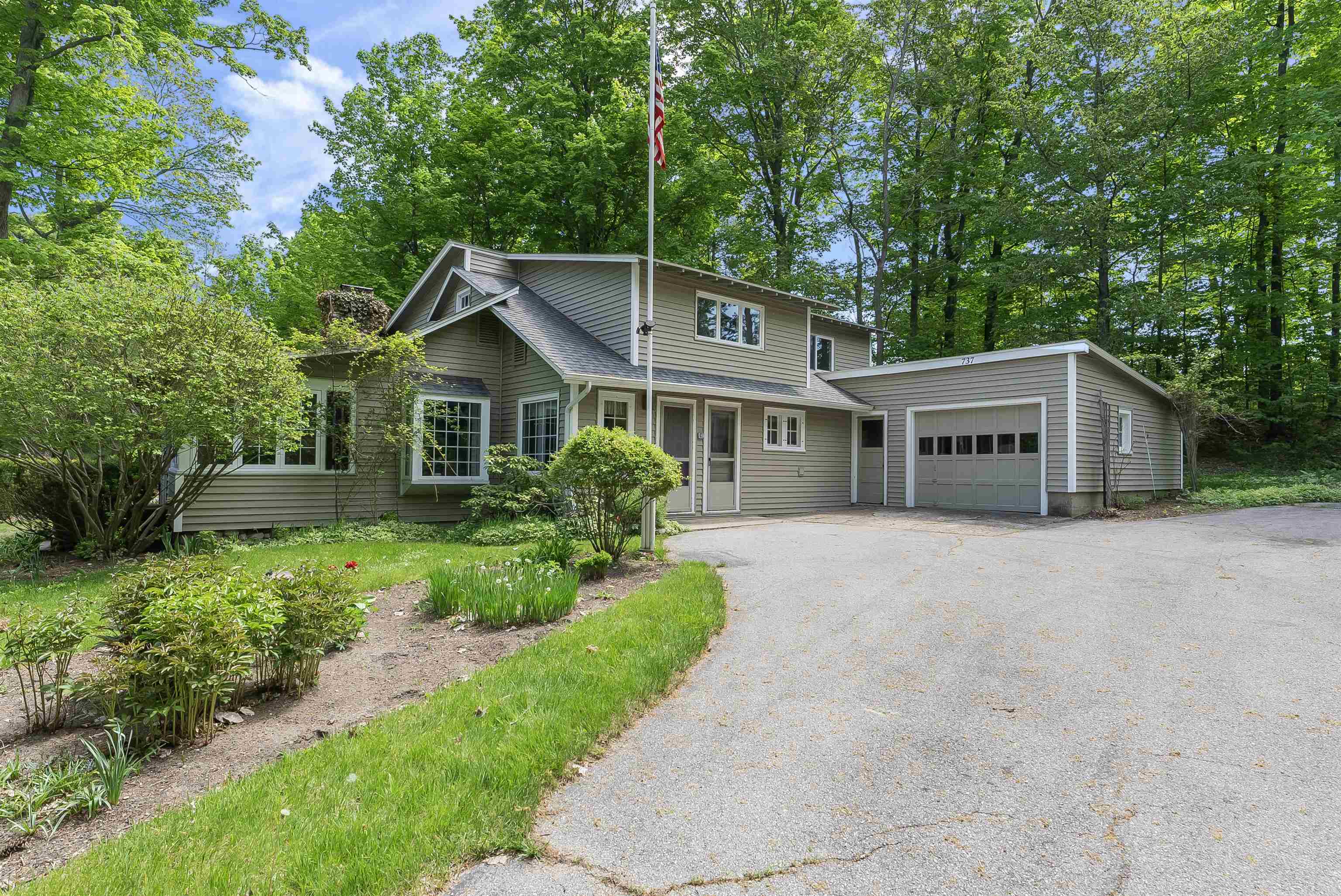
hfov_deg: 89.7
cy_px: 448
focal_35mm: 18
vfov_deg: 67.1
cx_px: 670
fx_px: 674
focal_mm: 18.1
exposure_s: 1/320
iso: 640
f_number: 10
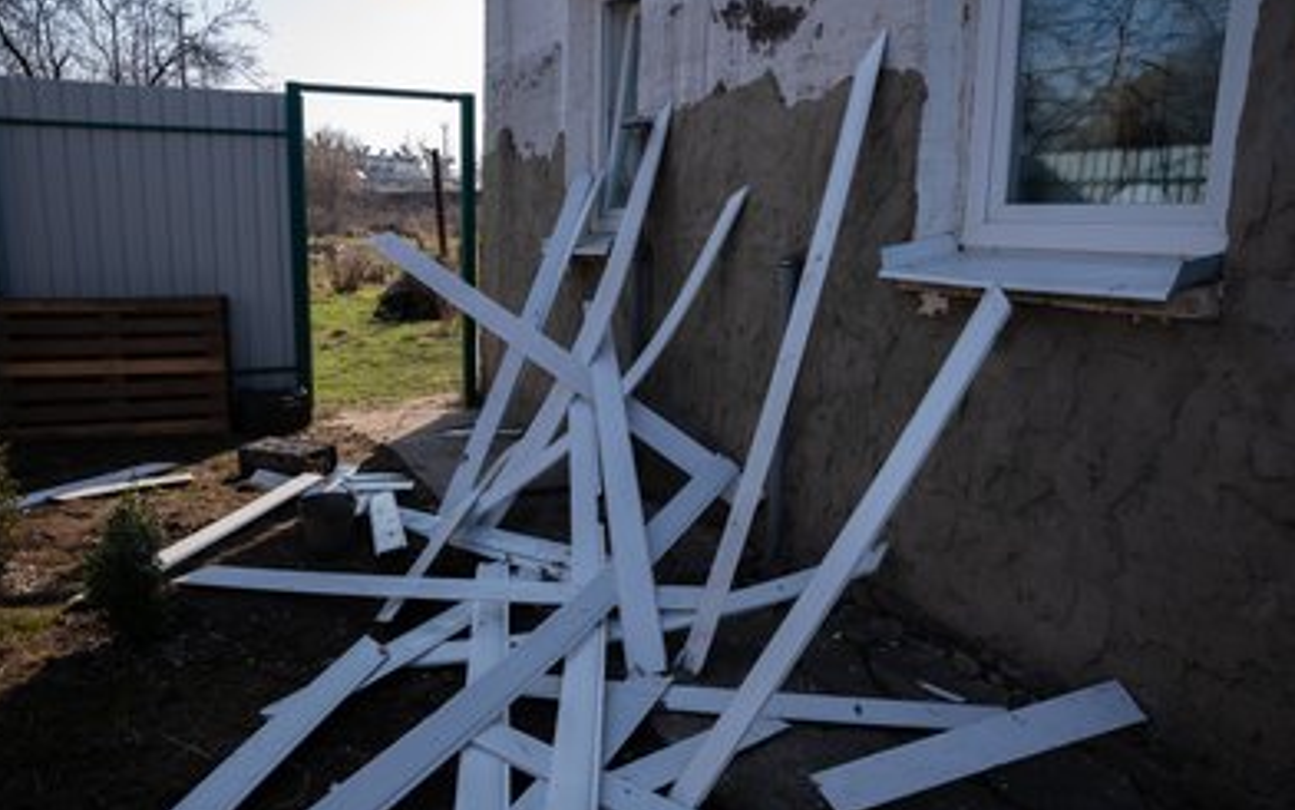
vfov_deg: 49.3
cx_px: 638
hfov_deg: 72.5
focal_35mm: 25
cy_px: 412
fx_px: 882
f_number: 7.1
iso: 250
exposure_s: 1/320
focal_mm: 24
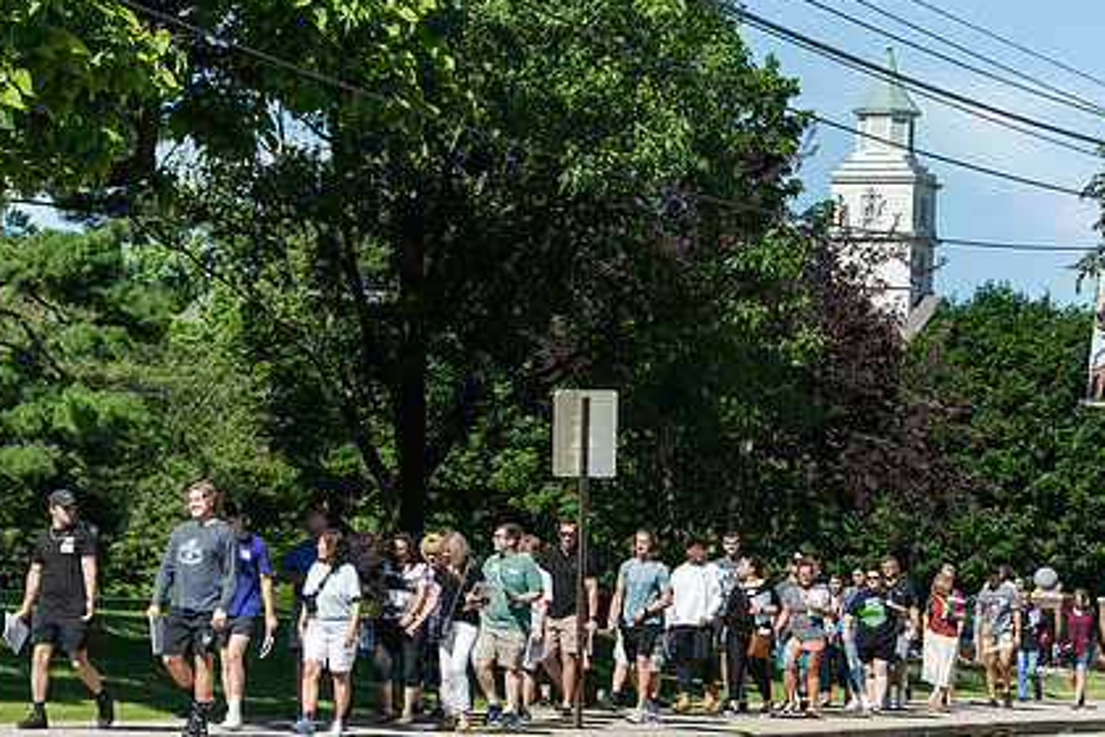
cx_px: 639
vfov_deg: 9.7
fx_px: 4328
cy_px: 367
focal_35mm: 141
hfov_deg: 14.5
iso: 100
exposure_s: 1/640
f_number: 4.5
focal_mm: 102
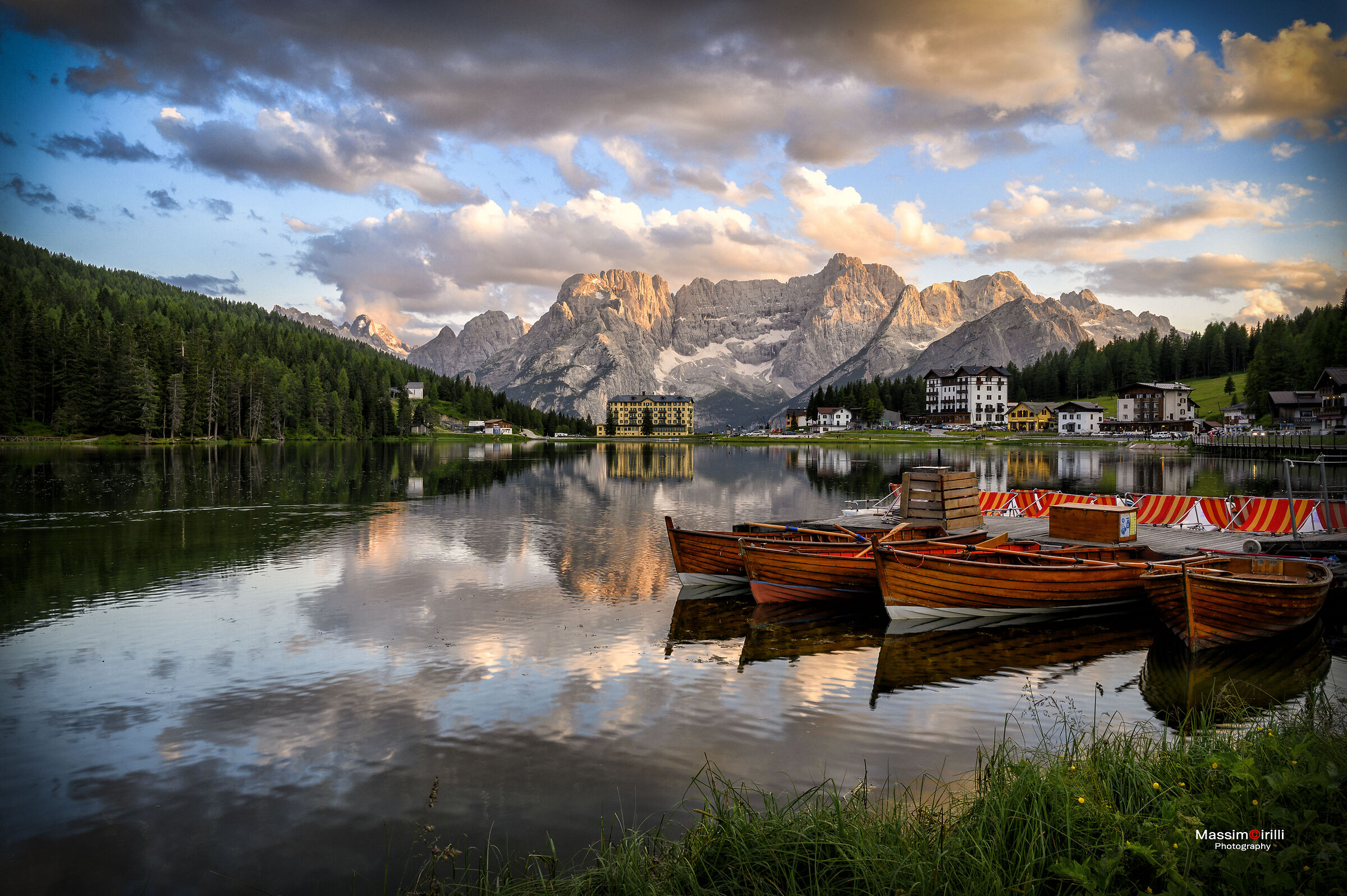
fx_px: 1159
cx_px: 674
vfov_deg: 42.3
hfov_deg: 60.3
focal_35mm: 31
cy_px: 448
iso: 100
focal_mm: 31
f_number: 13
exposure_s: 1/8
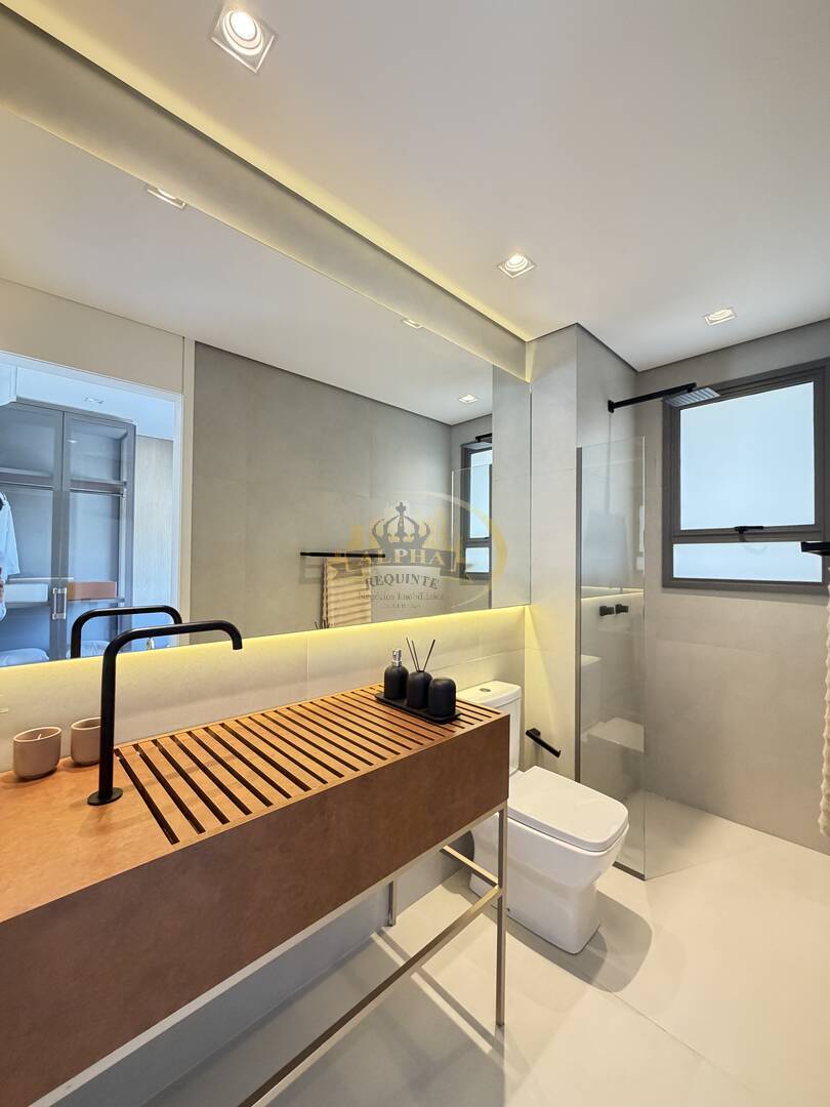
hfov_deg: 85.7
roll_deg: -1.0
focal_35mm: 14
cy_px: 554
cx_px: 415
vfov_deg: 102.1
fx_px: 448
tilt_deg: +1.5
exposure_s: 1/60
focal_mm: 2.22
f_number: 2.2
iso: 500
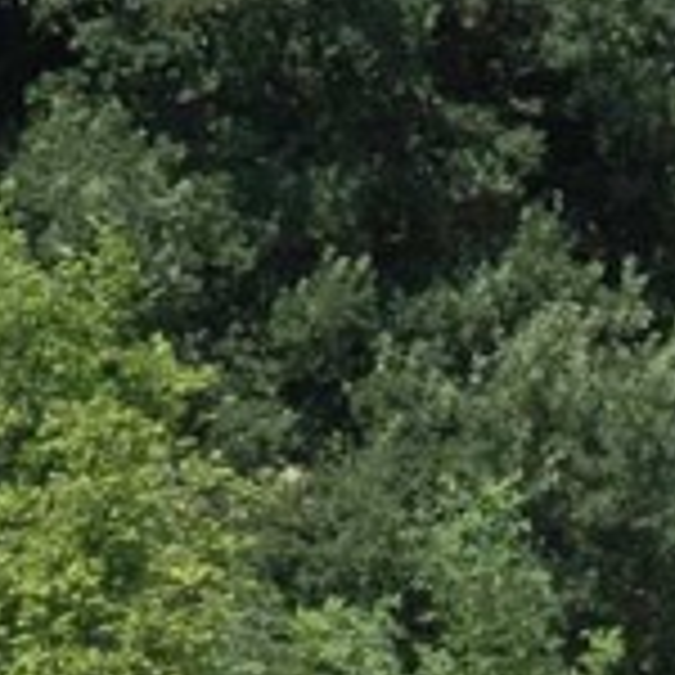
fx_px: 10501
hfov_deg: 3.7
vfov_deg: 3.7
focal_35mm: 476
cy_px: 882
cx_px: 243
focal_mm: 70
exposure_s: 1/320
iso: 400
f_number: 9
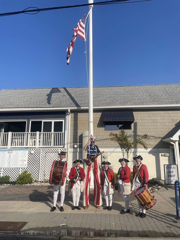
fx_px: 180
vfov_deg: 67.3
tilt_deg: +13.4
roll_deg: -0.2
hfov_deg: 53.1
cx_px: 90
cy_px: 120
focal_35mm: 26
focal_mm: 4.2
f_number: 1.6
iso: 32
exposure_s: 1/5291
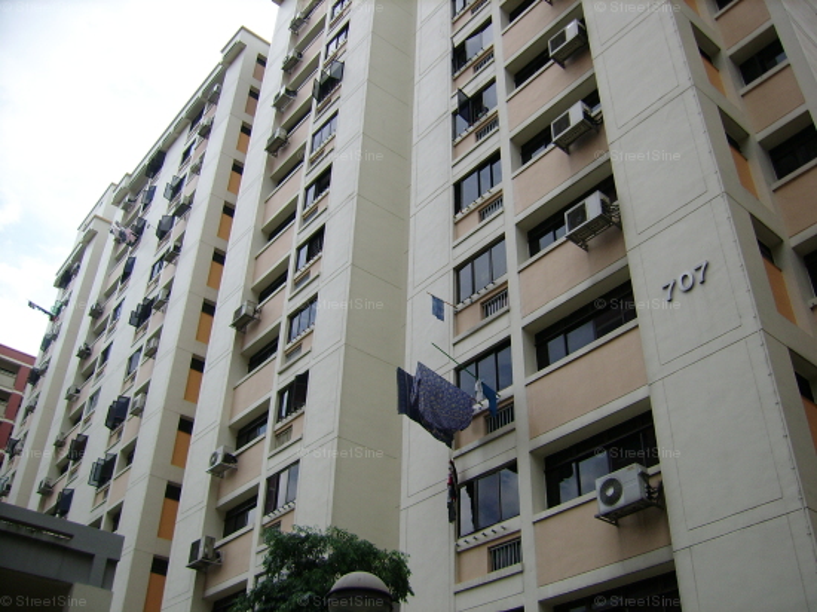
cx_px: 408
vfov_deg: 40.7
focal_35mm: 35
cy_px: 306
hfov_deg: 52.6
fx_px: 826
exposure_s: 1/648
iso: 50
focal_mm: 5.95
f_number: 2.8
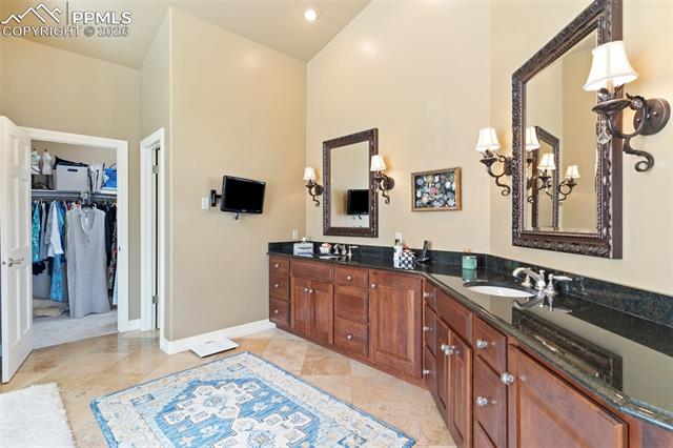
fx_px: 336
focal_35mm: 18
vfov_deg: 67.3
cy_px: 224
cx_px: 336
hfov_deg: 90.0
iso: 400
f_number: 8
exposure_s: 1/3
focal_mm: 18
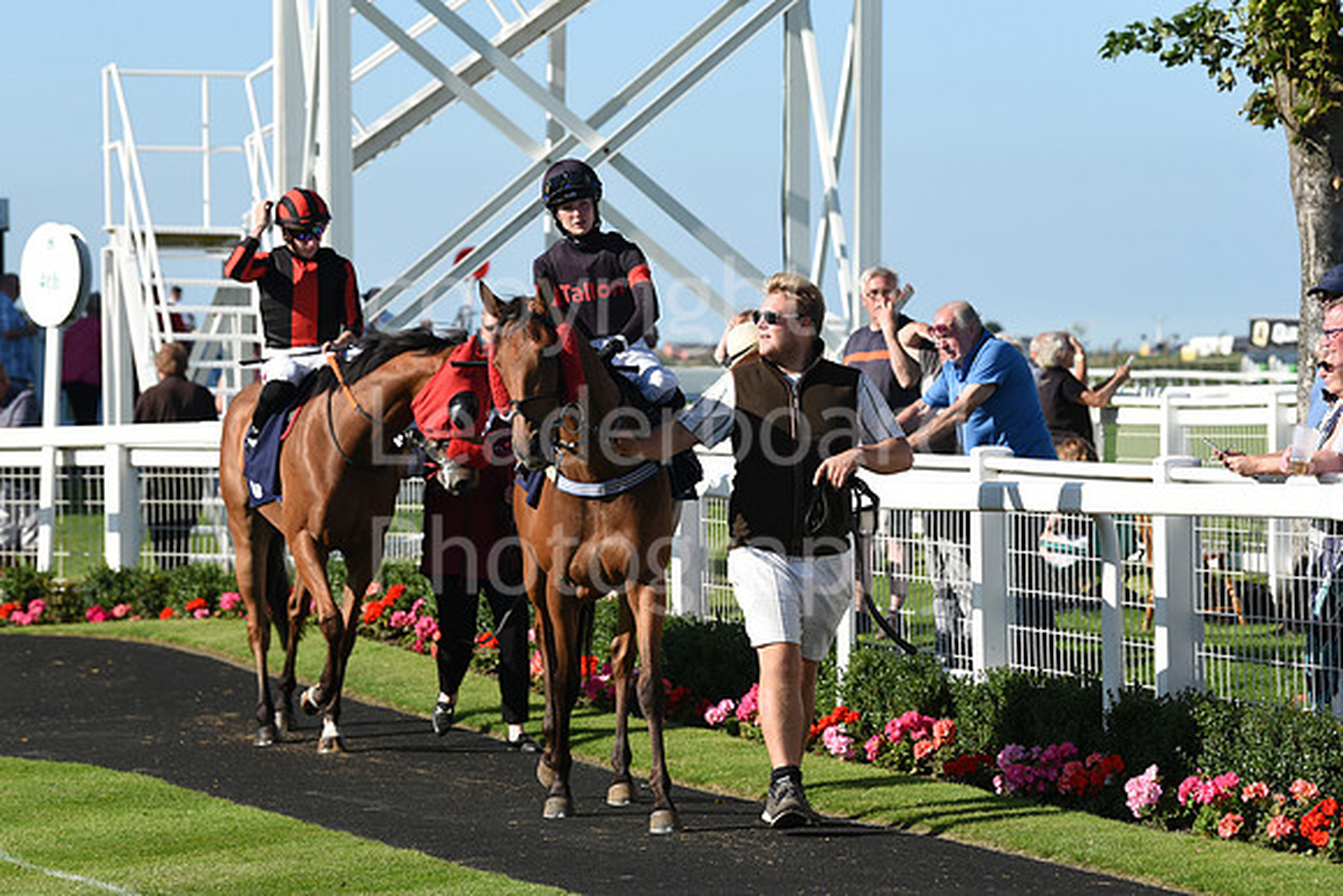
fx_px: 5970
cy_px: 448
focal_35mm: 160
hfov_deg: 12.8
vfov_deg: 8.6
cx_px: 672
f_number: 6.3
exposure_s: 1/1600
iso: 400
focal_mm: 160
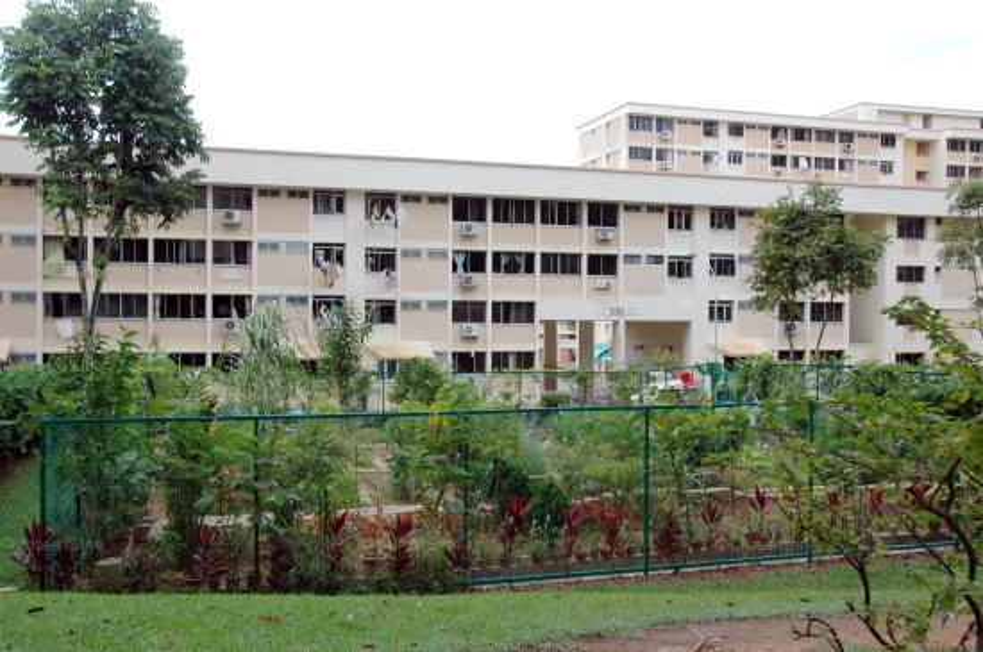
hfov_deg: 53.2
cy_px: 326
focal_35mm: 36
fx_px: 982
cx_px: 492
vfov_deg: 36.8
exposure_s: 1/250
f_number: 8
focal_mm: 24
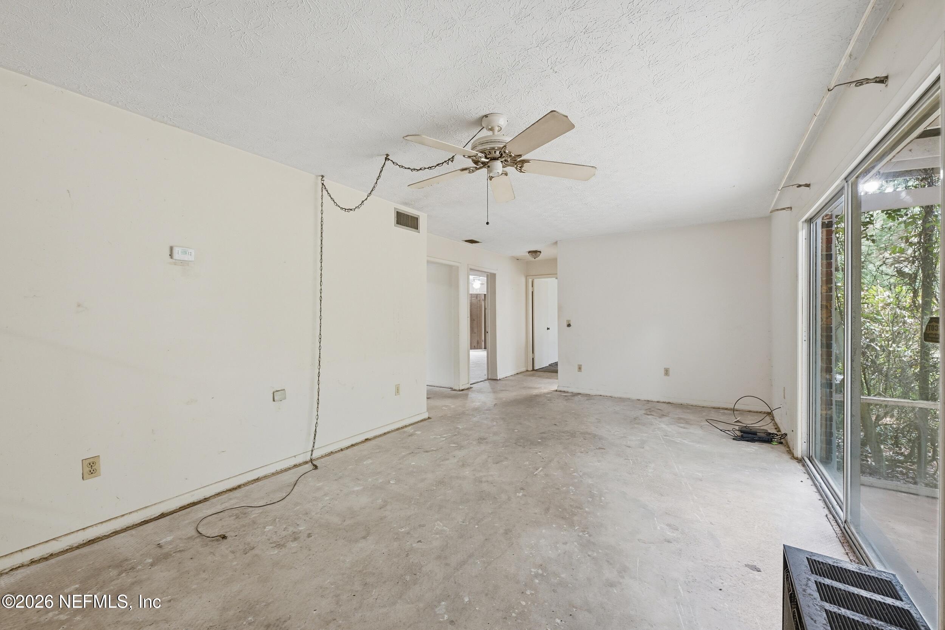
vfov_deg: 81.2
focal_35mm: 14
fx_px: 367
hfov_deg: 104.3
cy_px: 315
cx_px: 472
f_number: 8
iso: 400
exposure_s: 1/50
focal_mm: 14
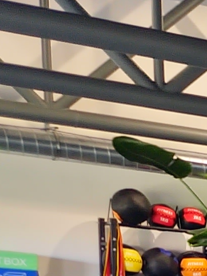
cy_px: 561
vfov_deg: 10.8
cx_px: 885
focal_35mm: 166
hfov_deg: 6.6
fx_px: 1323
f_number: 1.8
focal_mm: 5.4
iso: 100
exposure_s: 1/25
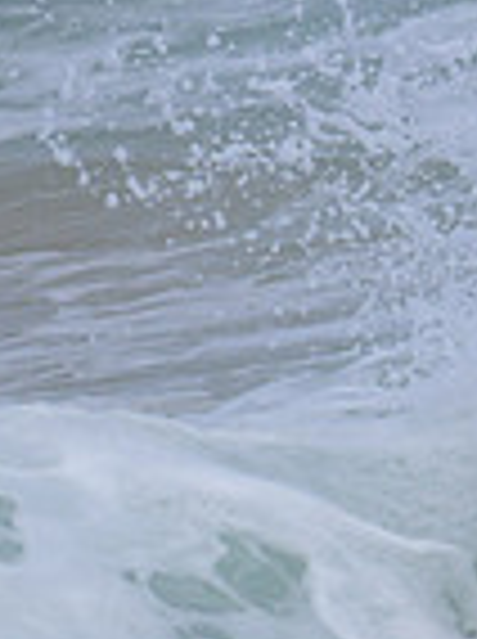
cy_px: 421
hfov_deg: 0.5
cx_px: 1641
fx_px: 54862
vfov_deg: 0.7
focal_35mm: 2977
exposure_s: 1/2000
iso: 560
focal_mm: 560
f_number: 11
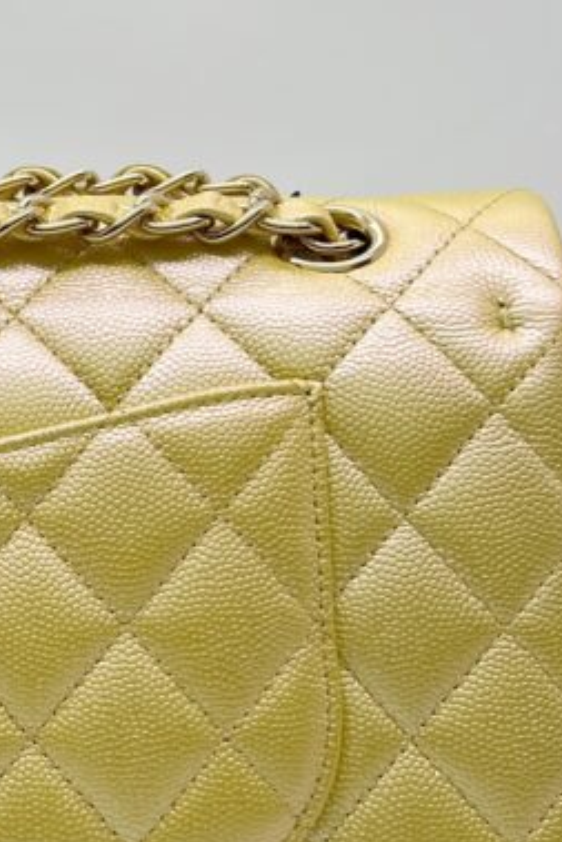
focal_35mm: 73
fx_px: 1708
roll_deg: -0.1
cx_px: -133
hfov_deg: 17.7
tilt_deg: -5.8
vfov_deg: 27.3
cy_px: 635
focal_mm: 5.7
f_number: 1.5
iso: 50
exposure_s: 1/264
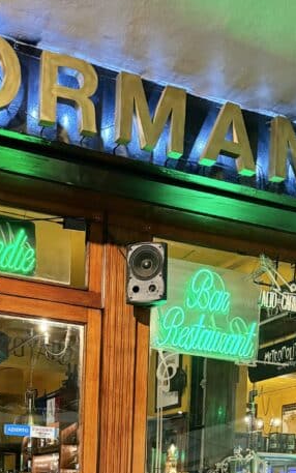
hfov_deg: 22.7
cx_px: 100
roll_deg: -1.9
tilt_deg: +0.8
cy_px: 497
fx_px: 735
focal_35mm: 57
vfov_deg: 32.2
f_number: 1.78
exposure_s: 1/50
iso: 640
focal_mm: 6.76
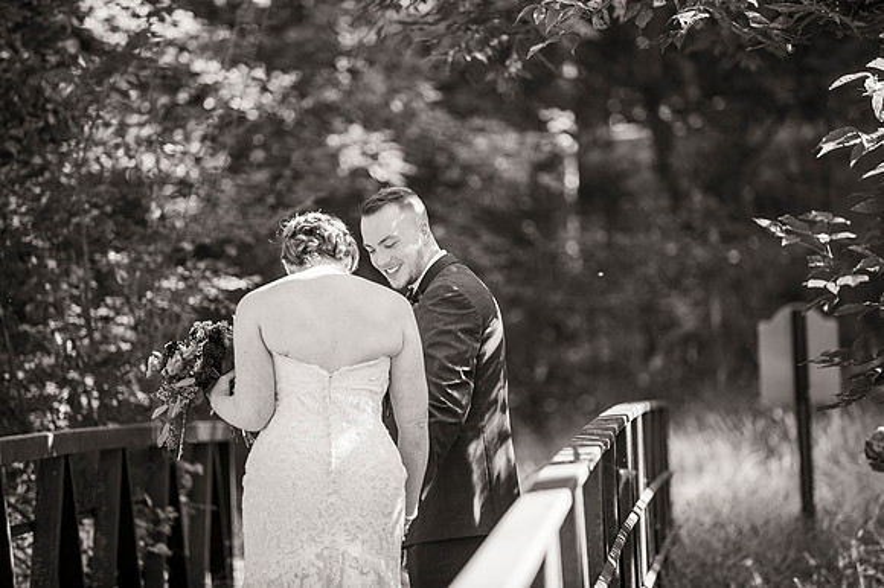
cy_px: 294
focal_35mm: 160
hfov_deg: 12.8
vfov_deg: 8.6
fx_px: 3926
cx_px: 442
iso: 400
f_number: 2.8
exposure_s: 1/400
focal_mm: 160
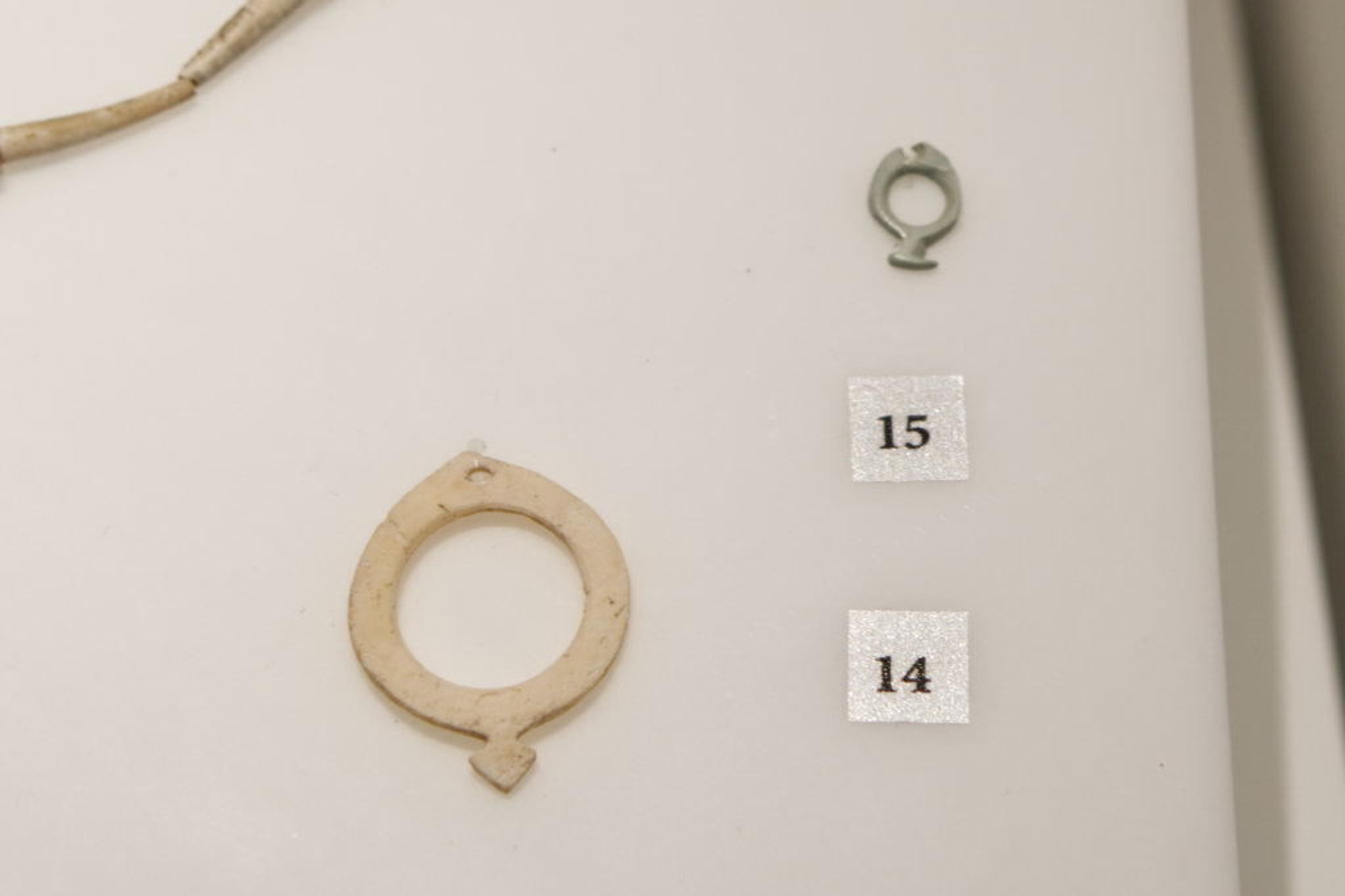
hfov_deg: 43.6
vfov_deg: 29.9
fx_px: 1681
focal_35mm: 45
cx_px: 672
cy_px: 448
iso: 100
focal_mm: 30
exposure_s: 1/125
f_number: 4
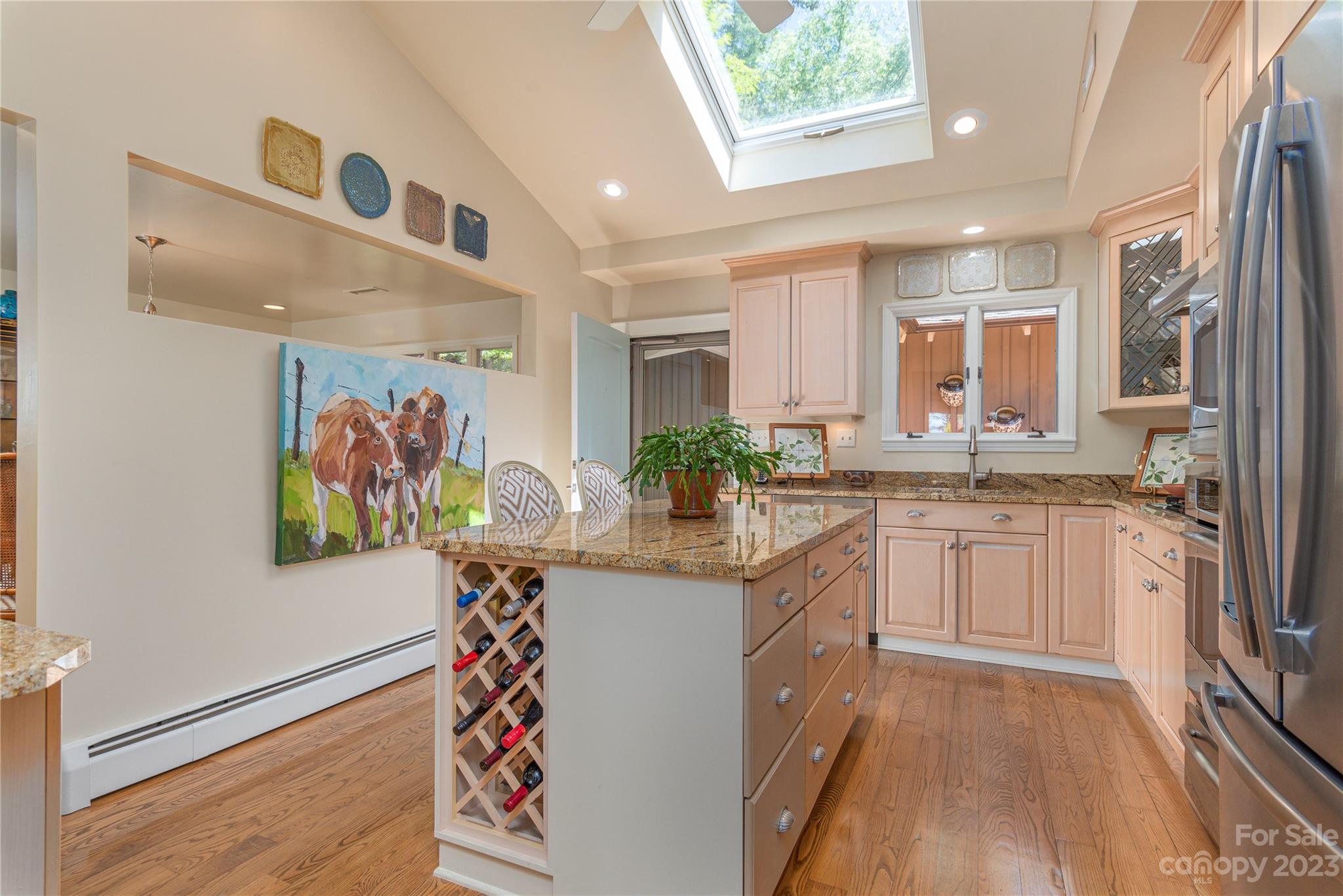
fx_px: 634
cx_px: 672
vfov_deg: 70.5
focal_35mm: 17
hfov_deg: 93.3
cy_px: 448
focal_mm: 17
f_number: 7.1
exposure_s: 1/125
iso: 320
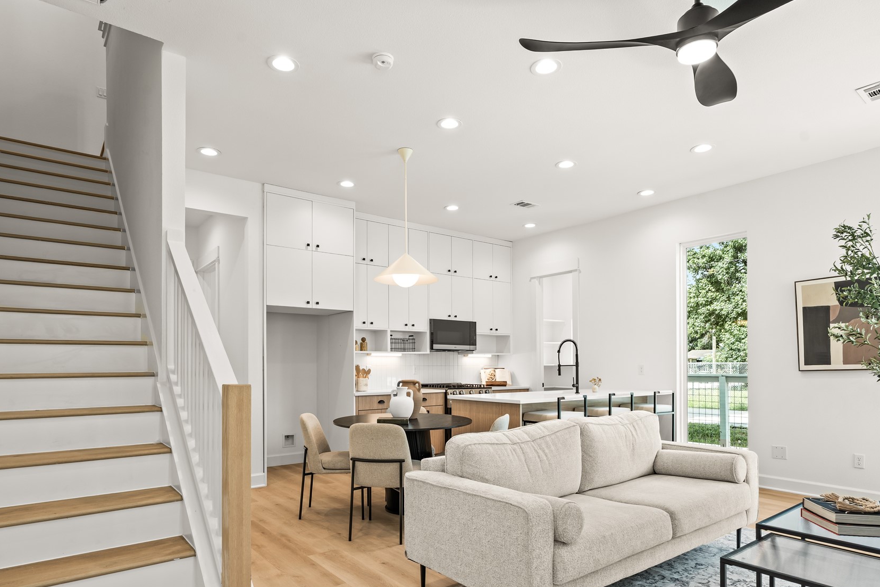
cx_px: 431
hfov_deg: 81.2
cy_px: 382
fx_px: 513
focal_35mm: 21
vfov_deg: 58.4
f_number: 9
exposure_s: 1/1.25
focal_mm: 16
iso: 200
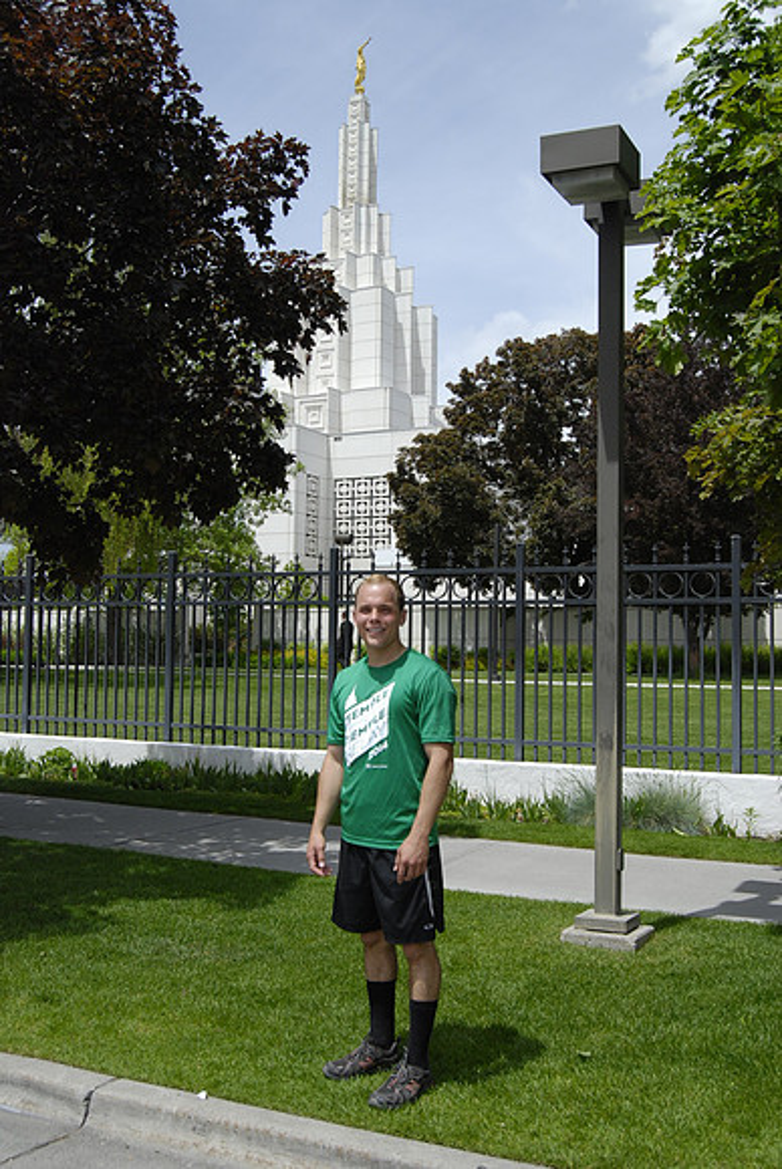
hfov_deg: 34.3
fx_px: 1268
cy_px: 584
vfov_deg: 49.5
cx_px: 391
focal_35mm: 39
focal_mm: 26
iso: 400
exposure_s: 1/800
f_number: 10
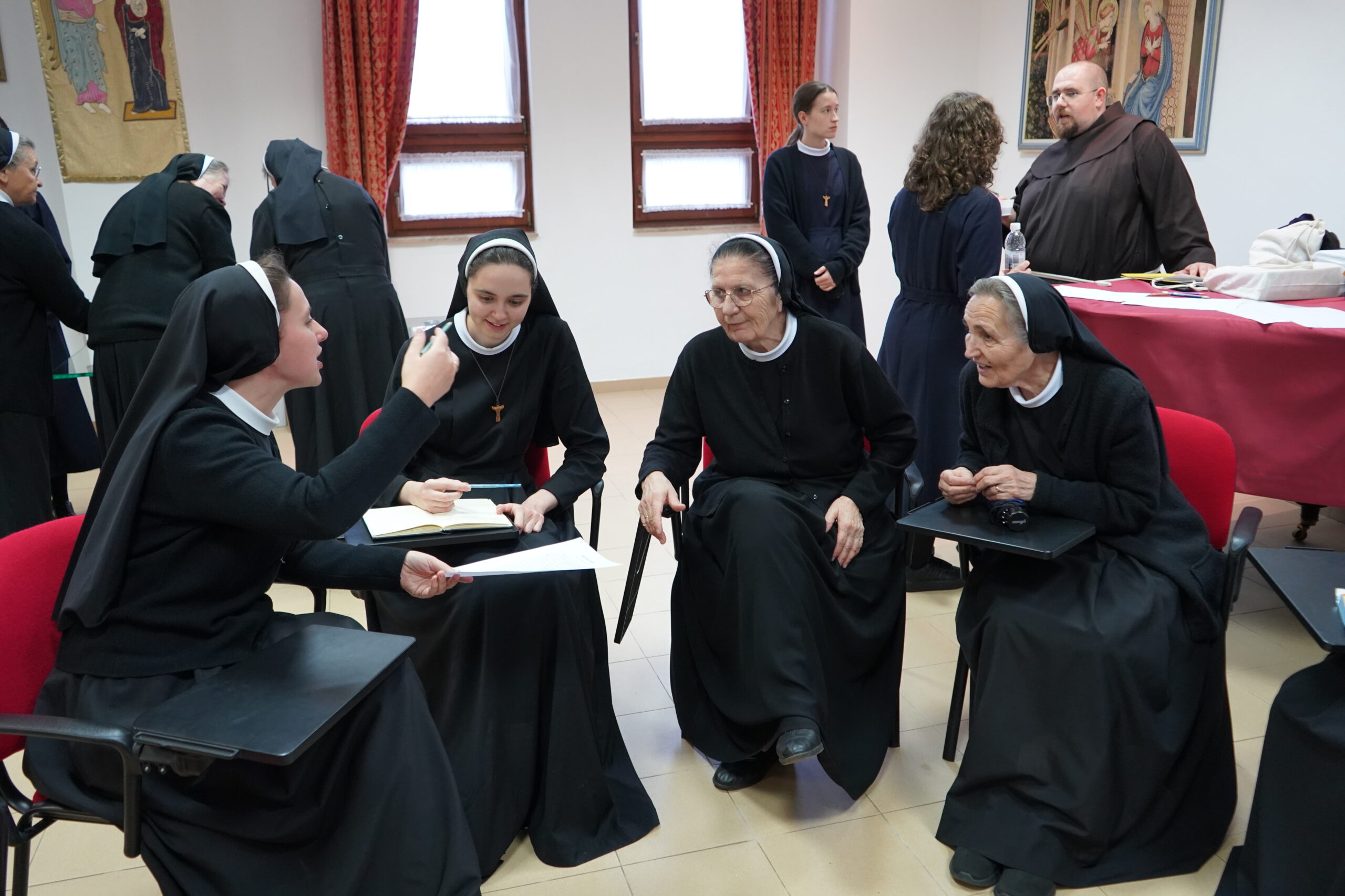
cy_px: 448
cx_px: 672
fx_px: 1083
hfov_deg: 63.7
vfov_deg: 45.0
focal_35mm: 29
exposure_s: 1/160
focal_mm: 29
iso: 4000
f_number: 4
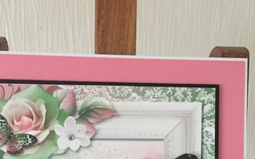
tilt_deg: -18.0
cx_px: 111
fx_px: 334
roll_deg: -2.3
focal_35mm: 48
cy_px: 159
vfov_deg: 25.5
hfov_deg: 41.8
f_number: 2.2
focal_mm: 4.15
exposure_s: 1/17
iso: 320
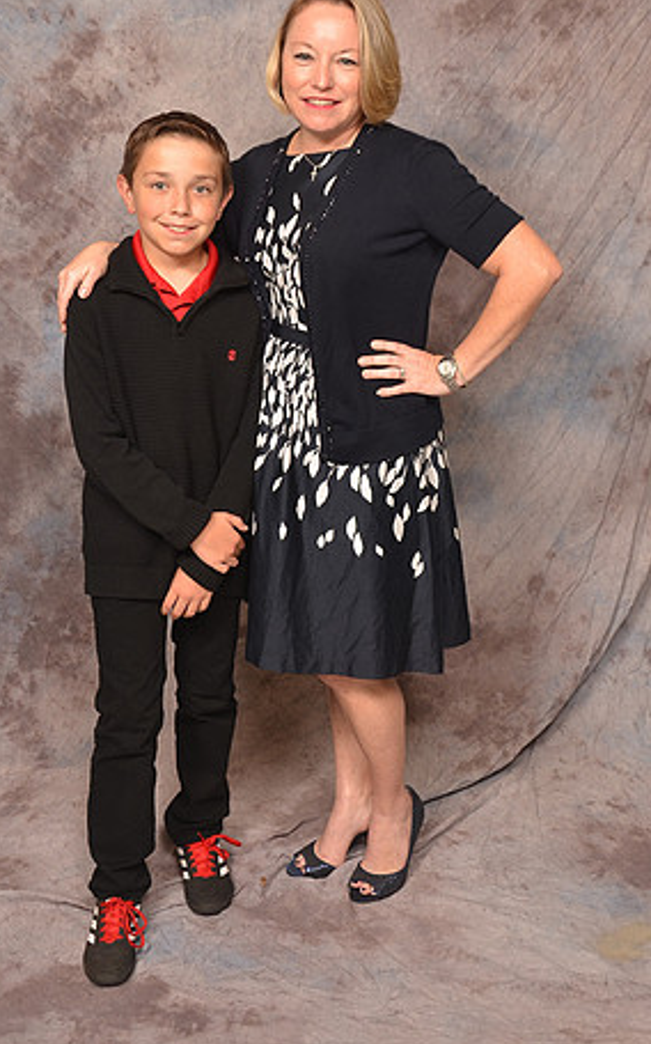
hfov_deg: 26.5
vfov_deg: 41.1
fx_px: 1382
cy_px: 399
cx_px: 266
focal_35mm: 49
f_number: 5.6
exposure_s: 1/60
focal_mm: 25
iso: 200
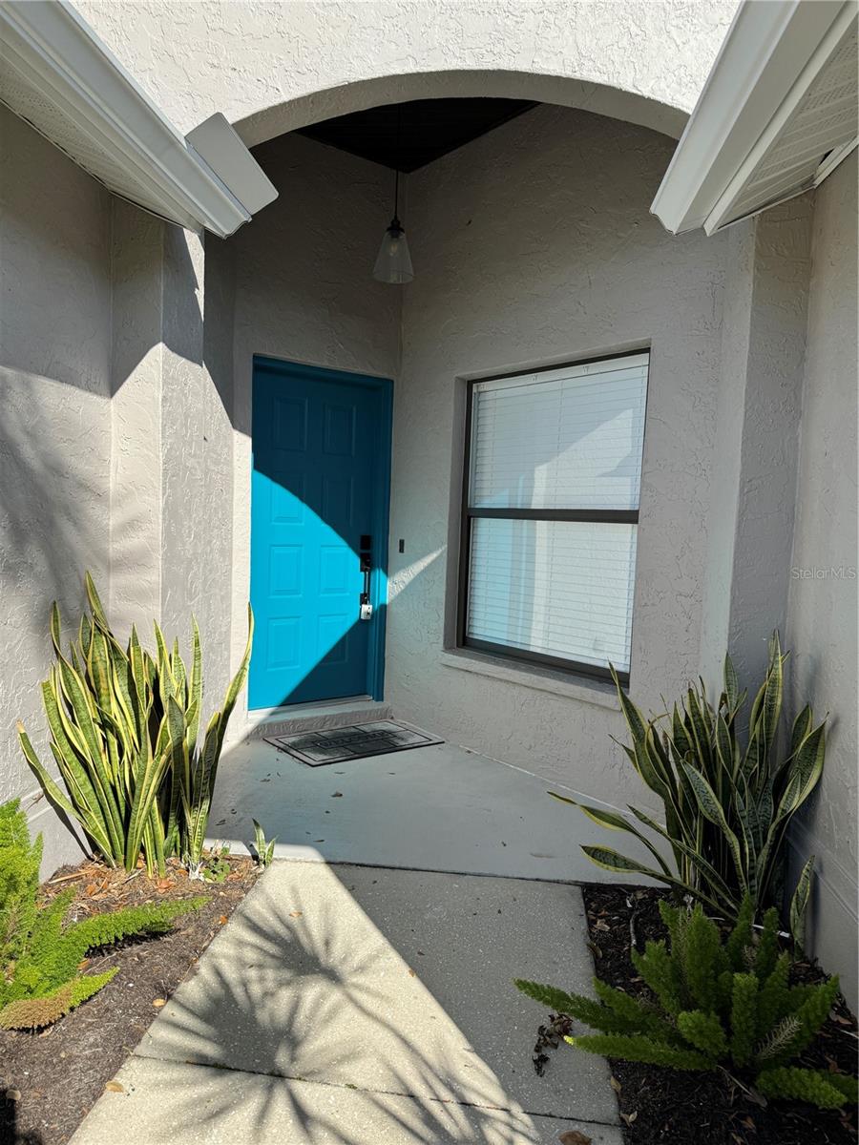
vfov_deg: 71.6
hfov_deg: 56.8
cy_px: 572
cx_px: 430
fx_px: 794
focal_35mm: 24
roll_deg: -2.0
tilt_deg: -4.4
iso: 80
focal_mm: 6.76
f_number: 1.78
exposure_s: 1/2833
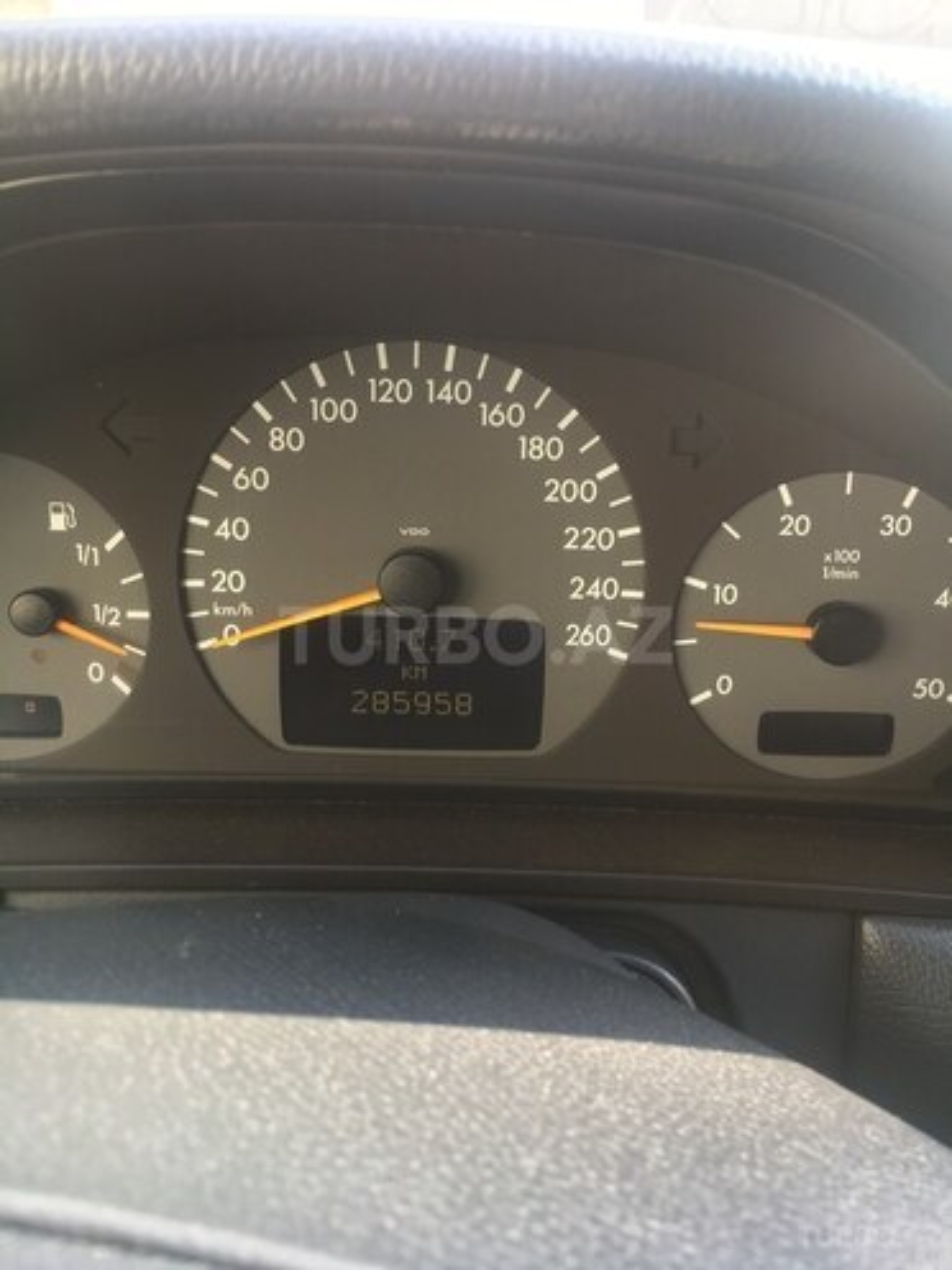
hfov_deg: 48.2
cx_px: 476
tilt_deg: -30.3
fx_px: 1063
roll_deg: +0.5
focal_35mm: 29
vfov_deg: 61.7
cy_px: 635
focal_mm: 4.15
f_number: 2.2
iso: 32
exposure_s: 1/50
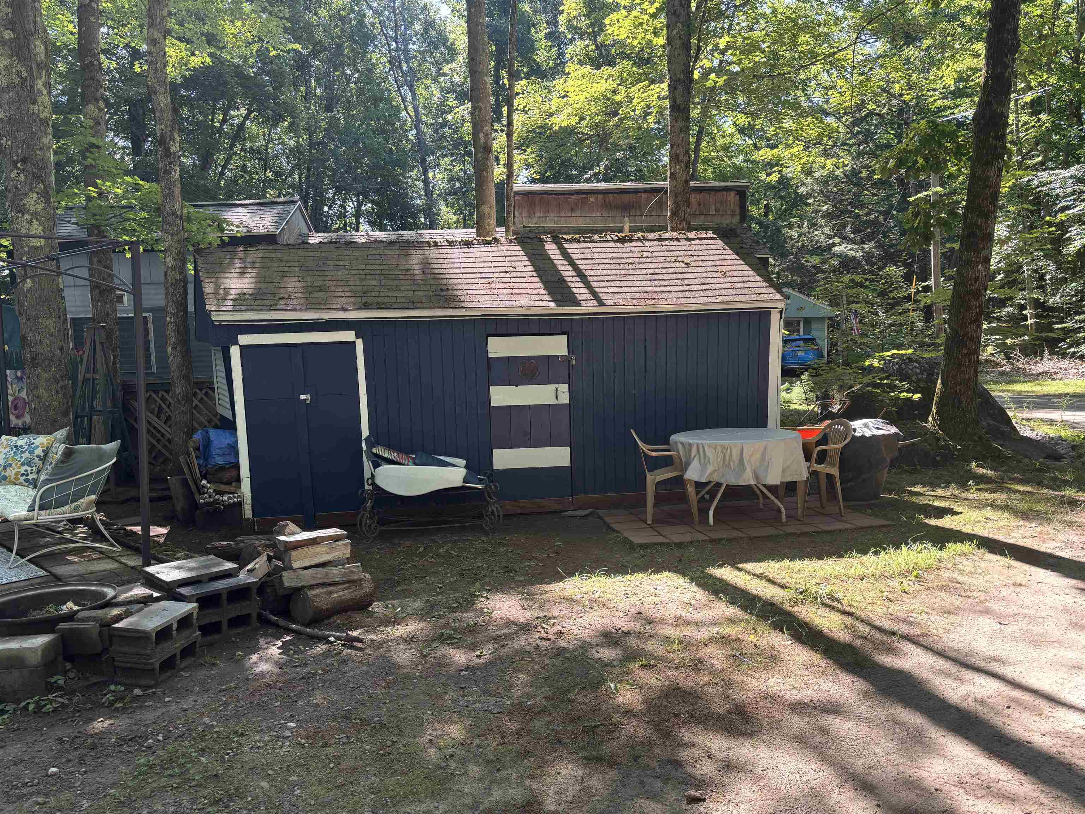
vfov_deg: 53.1
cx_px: 542
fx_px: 815
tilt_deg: -4.2
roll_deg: +1.7
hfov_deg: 67.3
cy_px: 407
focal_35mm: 26
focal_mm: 5.96
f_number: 1.6
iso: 40
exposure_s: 1/145
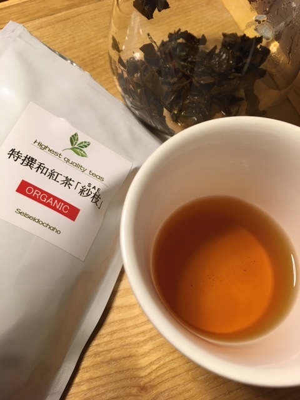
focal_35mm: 29
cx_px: 150
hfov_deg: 48.2
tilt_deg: -66.8
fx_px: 335
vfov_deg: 61.7
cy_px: 200
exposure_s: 1/30
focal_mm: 4.15
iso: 80
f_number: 2.2
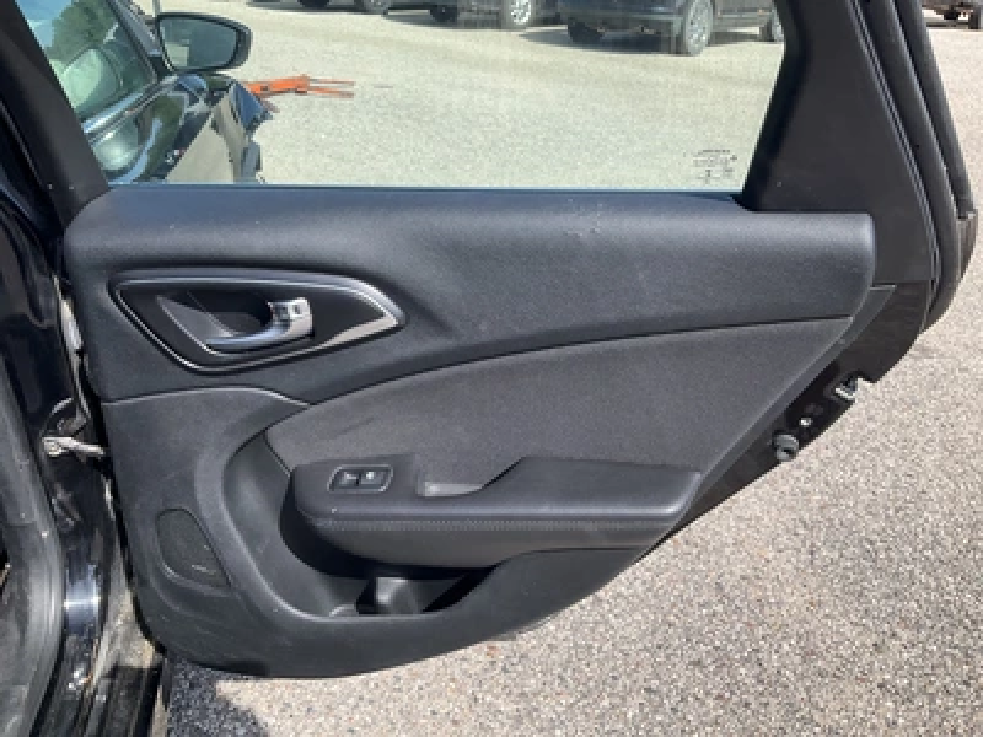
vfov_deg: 48.2
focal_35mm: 29
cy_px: 368
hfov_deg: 61.7
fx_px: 824
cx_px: 492
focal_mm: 3
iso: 25
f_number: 1.8
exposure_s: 1/944
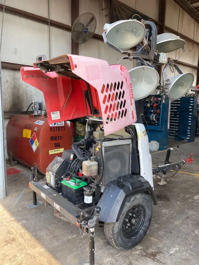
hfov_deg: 49.8
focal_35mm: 28
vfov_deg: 63.4
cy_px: 132
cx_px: 100
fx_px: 215
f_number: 1.8
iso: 20
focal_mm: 3.99
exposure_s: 1/141
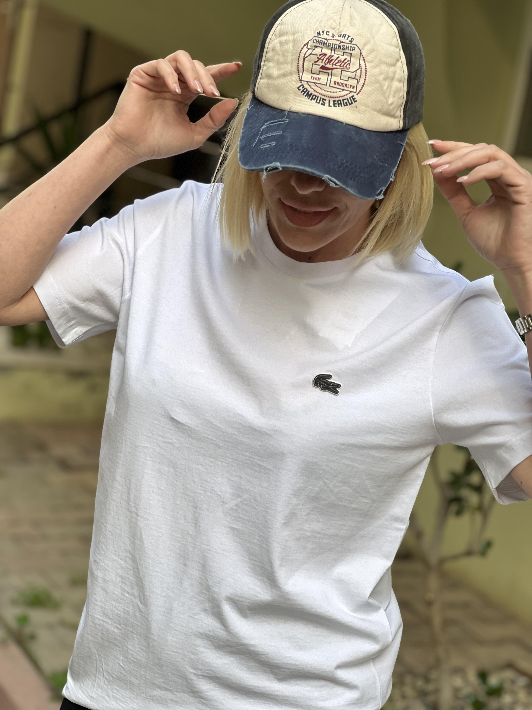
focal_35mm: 77
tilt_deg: -8.7
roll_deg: -10.7
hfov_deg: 19.1
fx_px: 1578
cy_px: 355
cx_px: 266
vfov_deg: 25.3
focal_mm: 9
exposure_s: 1/121
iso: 100
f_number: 2.8
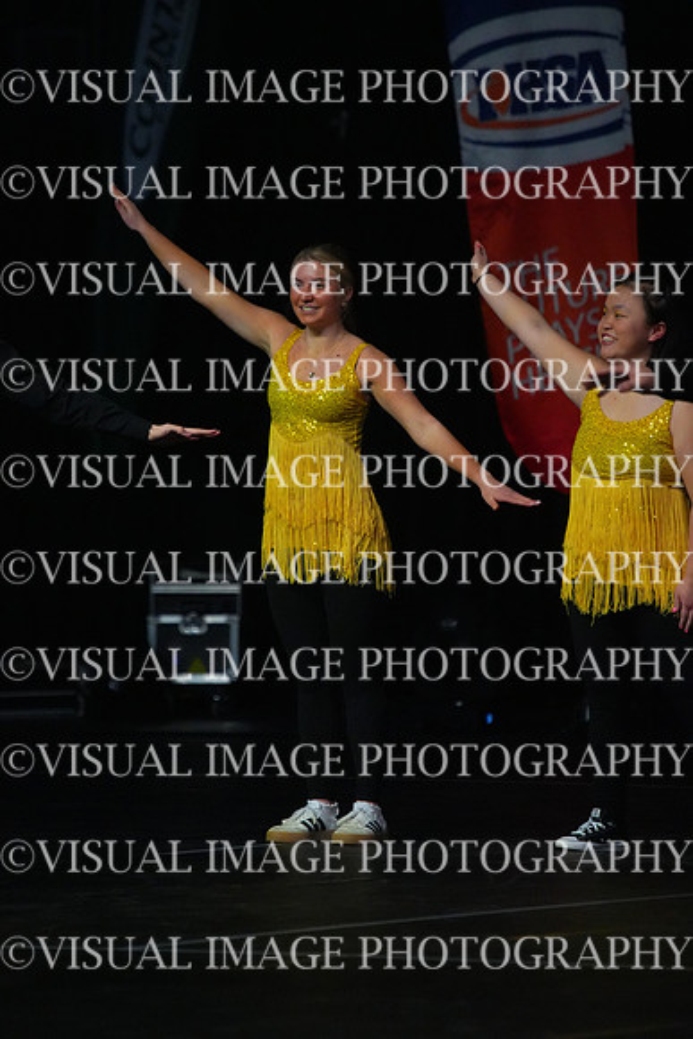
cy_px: 520
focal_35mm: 330
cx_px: 346
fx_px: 9522
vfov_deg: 6.2
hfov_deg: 4.2
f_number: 5.6
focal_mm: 330
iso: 12800
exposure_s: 1/1000
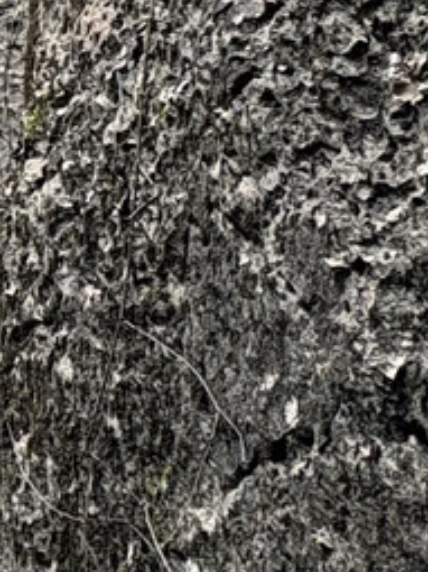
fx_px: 1452
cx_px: -506
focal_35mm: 88
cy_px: -96
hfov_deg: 13.5
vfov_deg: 20.9
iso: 100
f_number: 2.2
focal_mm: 2.22
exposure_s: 1/126
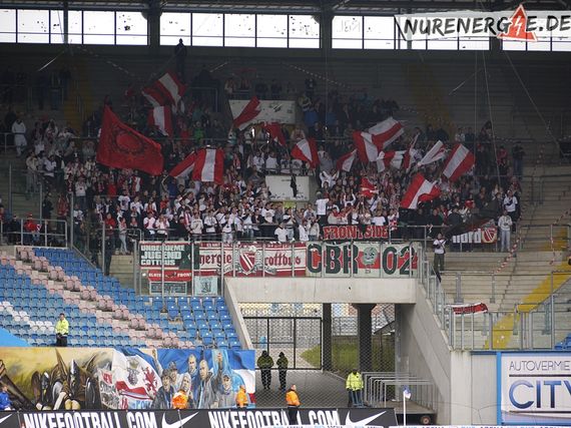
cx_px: 286
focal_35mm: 218
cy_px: 214
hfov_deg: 9.1
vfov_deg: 6.8
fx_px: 3594
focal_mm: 109
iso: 125
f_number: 4.8
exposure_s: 1/160
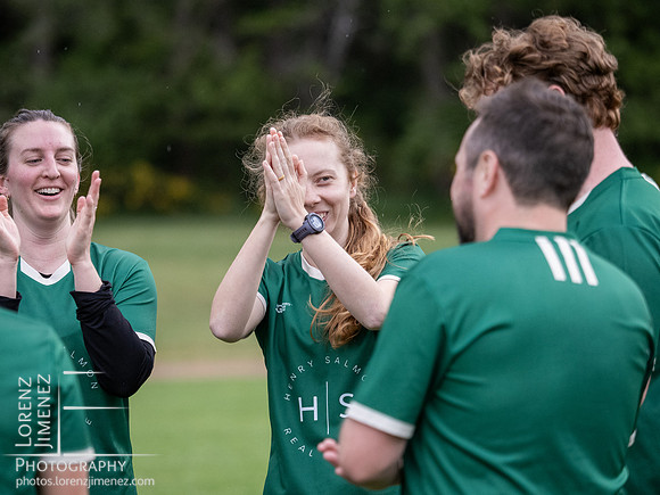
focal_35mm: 260
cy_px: 248
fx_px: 4957
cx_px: 330
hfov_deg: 7.6
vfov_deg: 5.7
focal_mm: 130
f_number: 2.8
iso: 1600
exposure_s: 1/1000
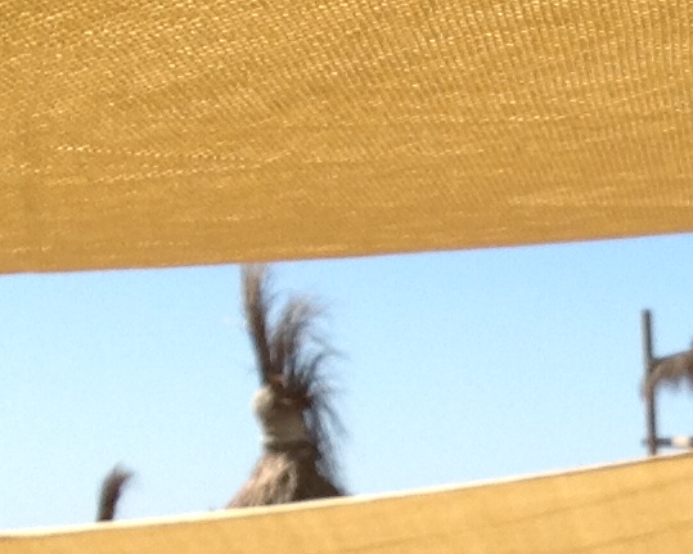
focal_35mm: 164
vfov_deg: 8.8
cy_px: 1195
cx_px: 1111
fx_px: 3363
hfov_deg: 11.2
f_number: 2.4
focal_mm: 4.28
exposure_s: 1/1259
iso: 50
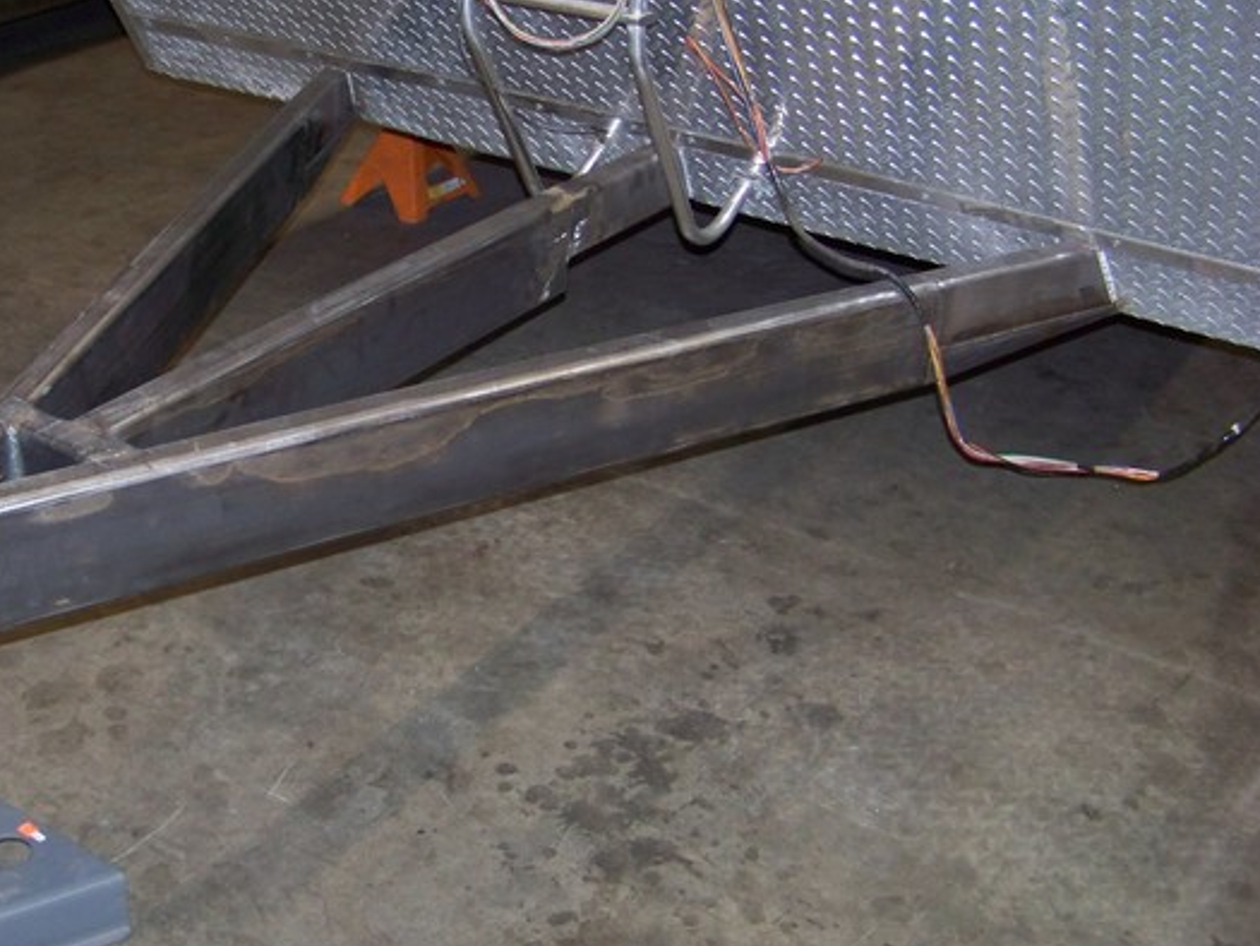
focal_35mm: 48
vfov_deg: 30.3
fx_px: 1748
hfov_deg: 39.2
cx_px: 432
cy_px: 496
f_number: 2.8
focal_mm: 5.85
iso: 200
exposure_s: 1/30
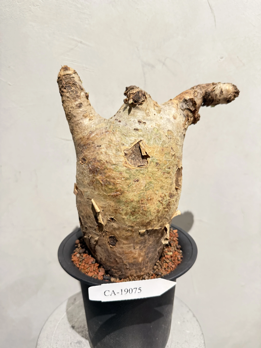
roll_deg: -0.6
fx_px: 241
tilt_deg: -12.9
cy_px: 174
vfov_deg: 71.6
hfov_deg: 56.8
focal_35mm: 24
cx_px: 130
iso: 320
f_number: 1.78
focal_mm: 6.76
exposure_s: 1/60
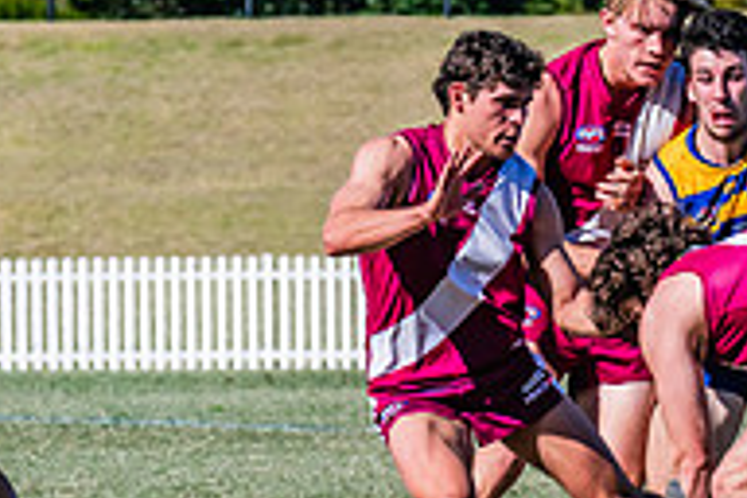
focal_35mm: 790
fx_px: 16391
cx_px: 758
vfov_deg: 1.7
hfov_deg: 2.6
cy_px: 329
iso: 800
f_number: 10
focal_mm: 250
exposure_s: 1/1600
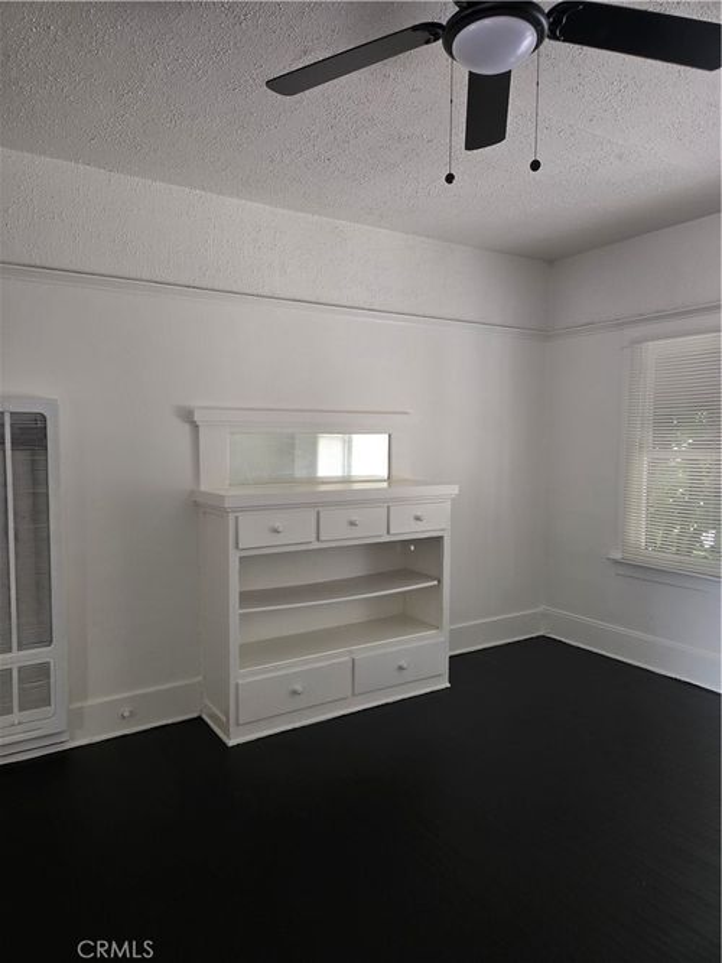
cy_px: 482
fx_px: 640
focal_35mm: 23
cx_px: 361
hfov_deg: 58.9
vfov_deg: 73.9
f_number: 1.8
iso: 320
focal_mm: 5.4
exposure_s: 1/120
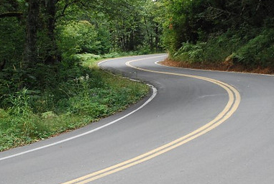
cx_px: 150
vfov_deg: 19.3
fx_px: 540
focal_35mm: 71
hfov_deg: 28.5
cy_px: 120
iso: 1600
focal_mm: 31
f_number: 4.2
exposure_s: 1/500
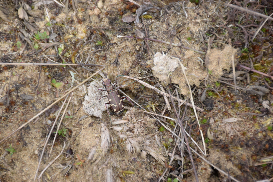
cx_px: 136
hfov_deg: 9.8
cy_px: 91
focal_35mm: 210
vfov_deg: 6.5
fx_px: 1592
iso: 125
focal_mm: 140
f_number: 5.6
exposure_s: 1/200
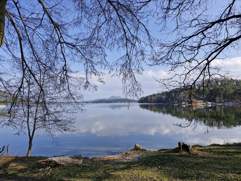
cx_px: 120
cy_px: 90
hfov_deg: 73.9
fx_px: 160
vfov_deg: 58.9
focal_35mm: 23
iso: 50
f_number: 1.8
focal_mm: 5.54
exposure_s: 1/1368
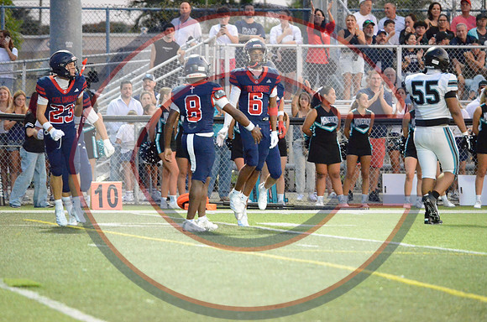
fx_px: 4252
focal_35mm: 315
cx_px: 244
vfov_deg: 4.3
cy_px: 161
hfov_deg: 6.6
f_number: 5.3
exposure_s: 1/320
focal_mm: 210
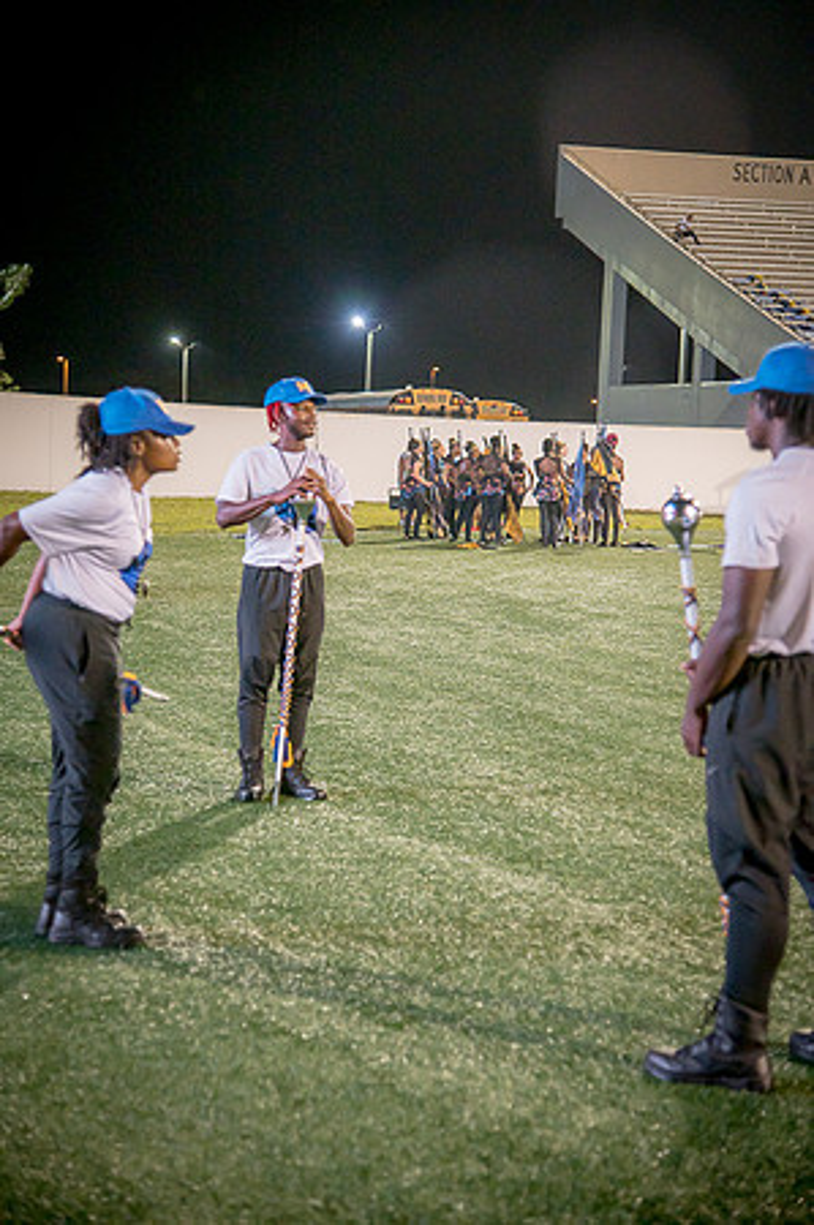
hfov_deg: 18.1
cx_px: 407
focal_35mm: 75
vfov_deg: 27.0
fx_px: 2549
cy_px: 612
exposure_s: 1/200
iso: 2000
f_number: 4
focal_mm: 75
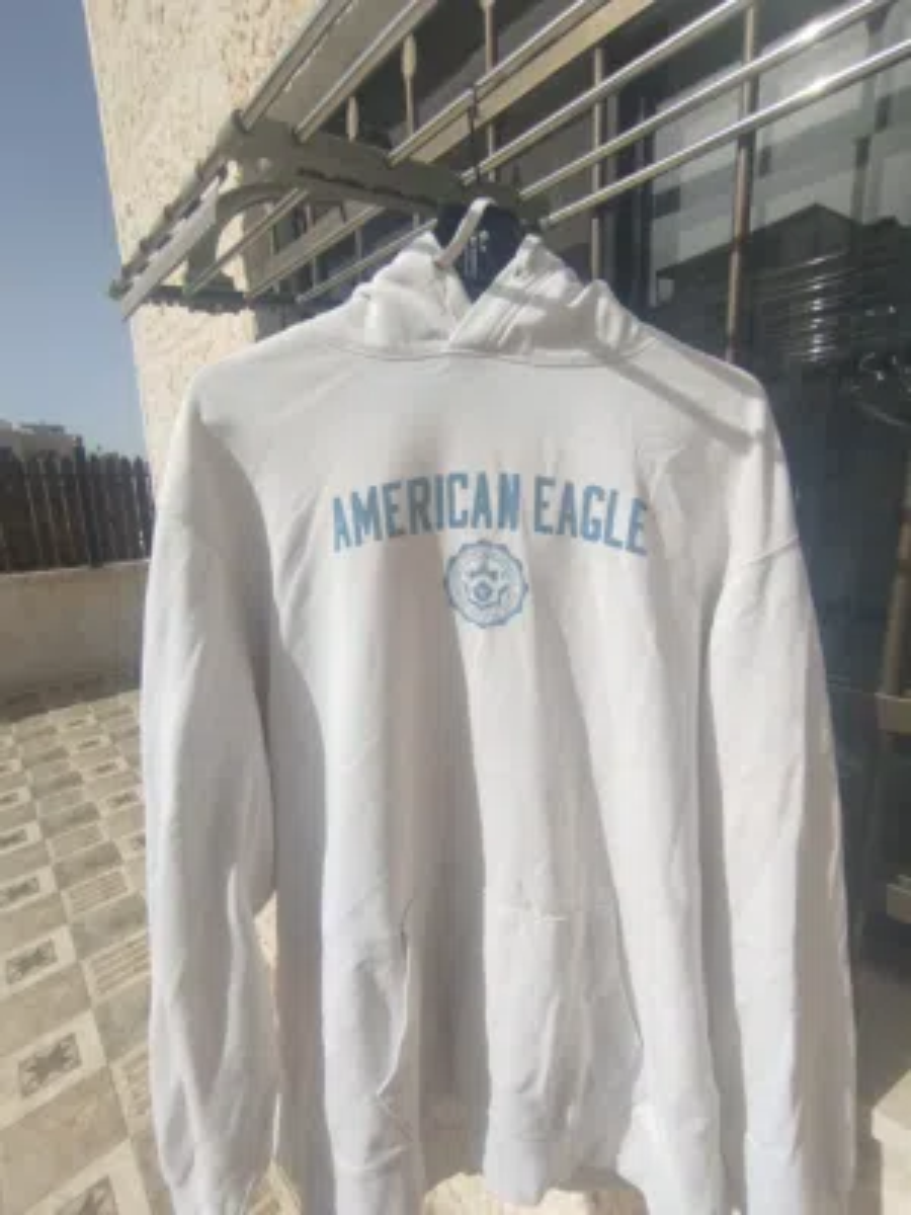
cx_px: 456
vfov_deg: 98.2
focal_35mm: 15
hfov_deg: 81.7
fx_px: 526
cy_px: 608
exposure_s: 1/1911
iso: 50
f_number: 2.2
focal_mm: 1.65
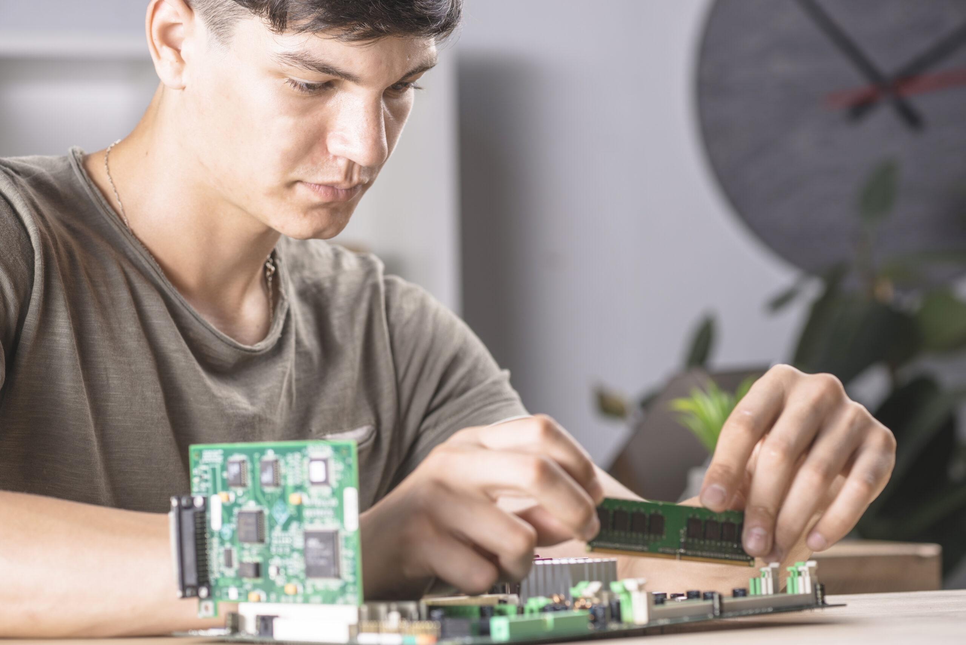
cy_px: 322
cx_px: 483
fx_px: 2818
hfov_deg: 19.4
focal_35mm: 105
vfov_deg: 13.1
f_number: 5.6
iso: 100
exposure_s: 1/125
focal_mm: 105
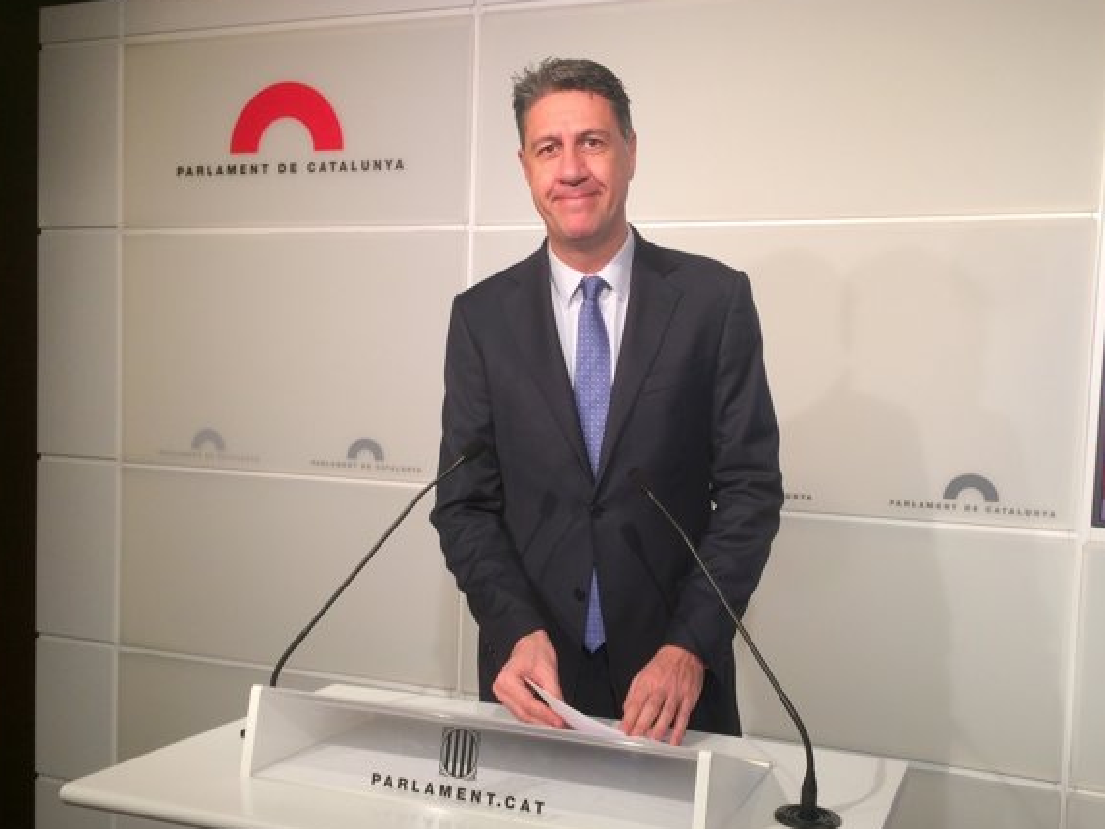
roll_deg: -1.2
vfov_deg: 40.6
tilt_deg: -3.0
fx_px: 1117
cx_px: 610
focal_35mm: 35
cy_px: 473
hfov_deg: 52.5
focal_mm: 4.15
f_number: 2.2
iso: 50
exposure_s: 1/50
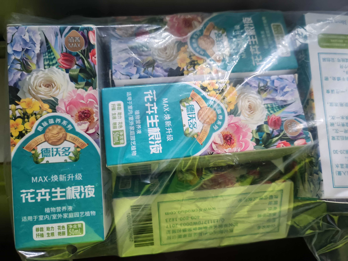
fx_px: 271
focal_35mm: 27
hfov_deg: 65.3
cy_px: 130
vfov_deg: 51.4
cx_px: 174
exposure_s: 1/20
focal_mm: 5.52
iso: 1250
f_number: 1.95
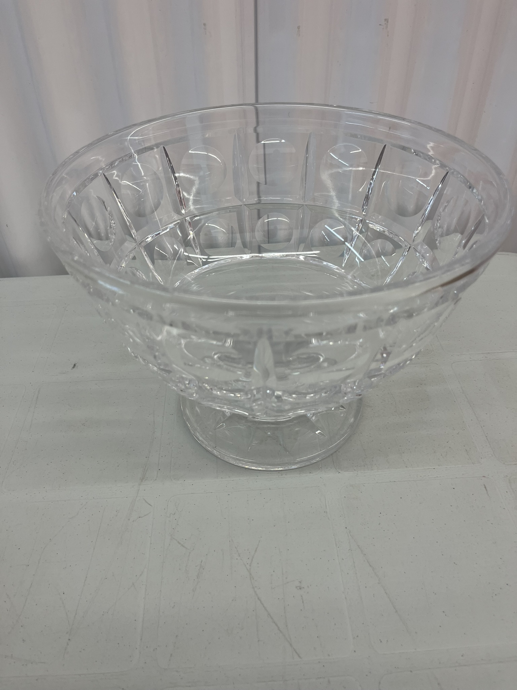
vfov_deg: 67.3
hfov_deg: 53.1
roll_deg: +1.7
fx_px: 518
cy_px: 345
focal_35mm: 26
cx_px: 258
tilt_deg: -41.5
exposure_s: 1/110
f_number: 1.6
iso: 50
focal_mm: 5.1
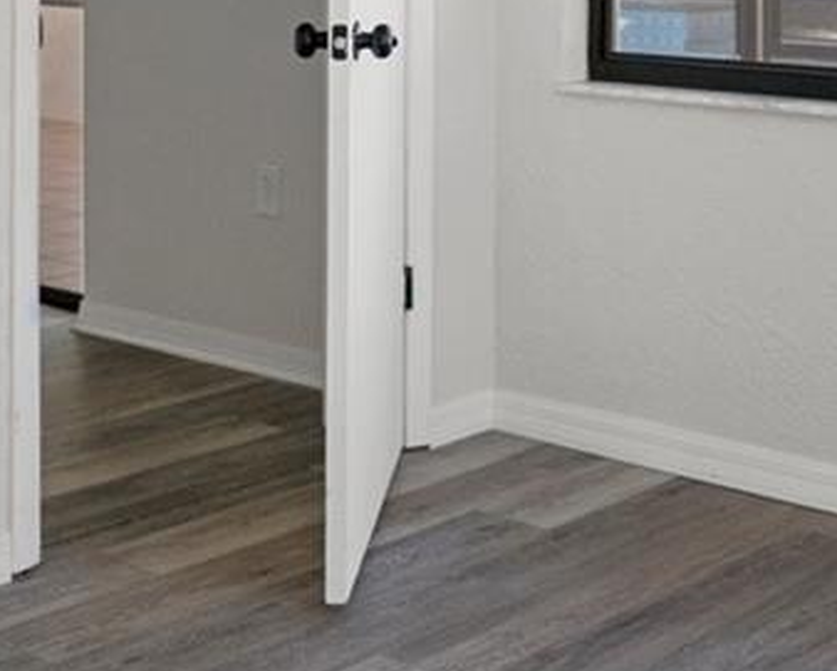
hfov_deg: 25.6
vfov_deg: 19.7
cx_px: 644
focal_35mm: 73
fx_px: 1815
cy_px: -136
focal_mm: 11
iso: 320
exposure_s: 1/10
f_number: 8
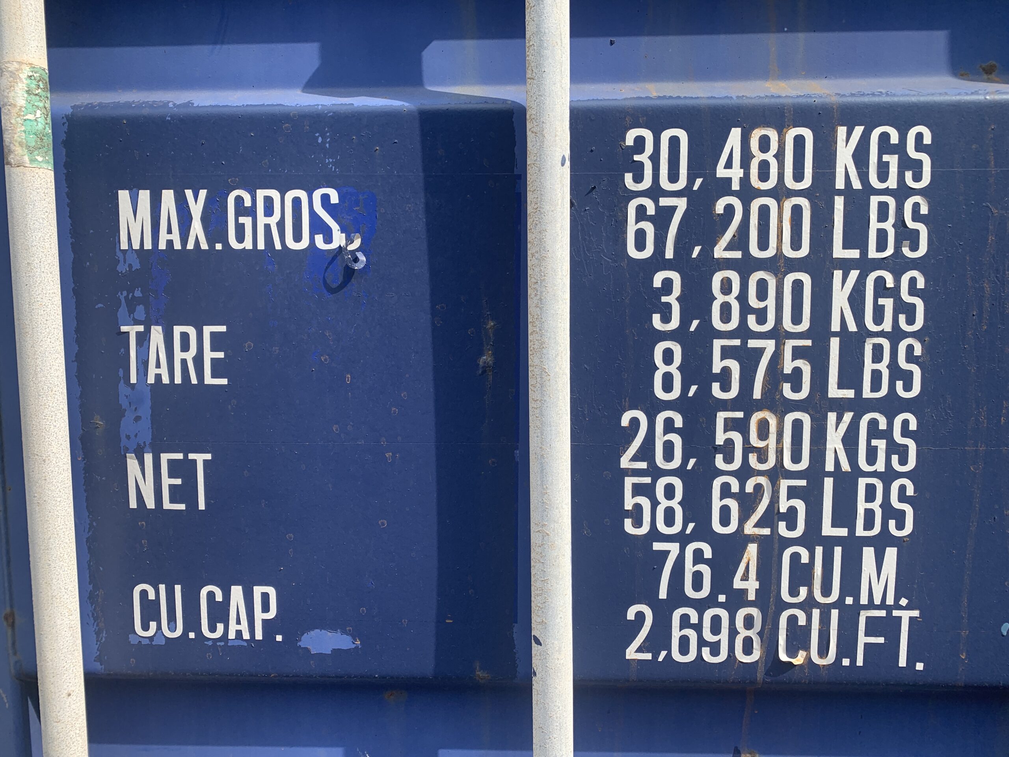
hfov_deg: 67.3
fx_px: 758
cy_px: 378
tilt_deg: -5.6
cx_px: 504
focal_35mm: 26
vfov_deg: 53.1
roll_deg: +0.4
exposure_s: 1/1065
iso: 25
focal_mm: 4.25
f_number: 1.8
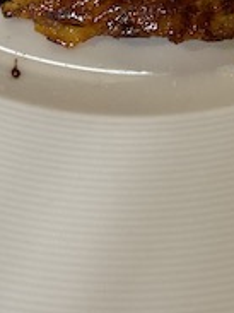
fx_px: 758
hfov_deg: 17.3
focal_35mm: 84
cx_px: 217
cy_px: -115
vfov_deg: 20.8
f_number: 1.78
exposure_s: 1/68
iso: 250
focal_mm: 6.86
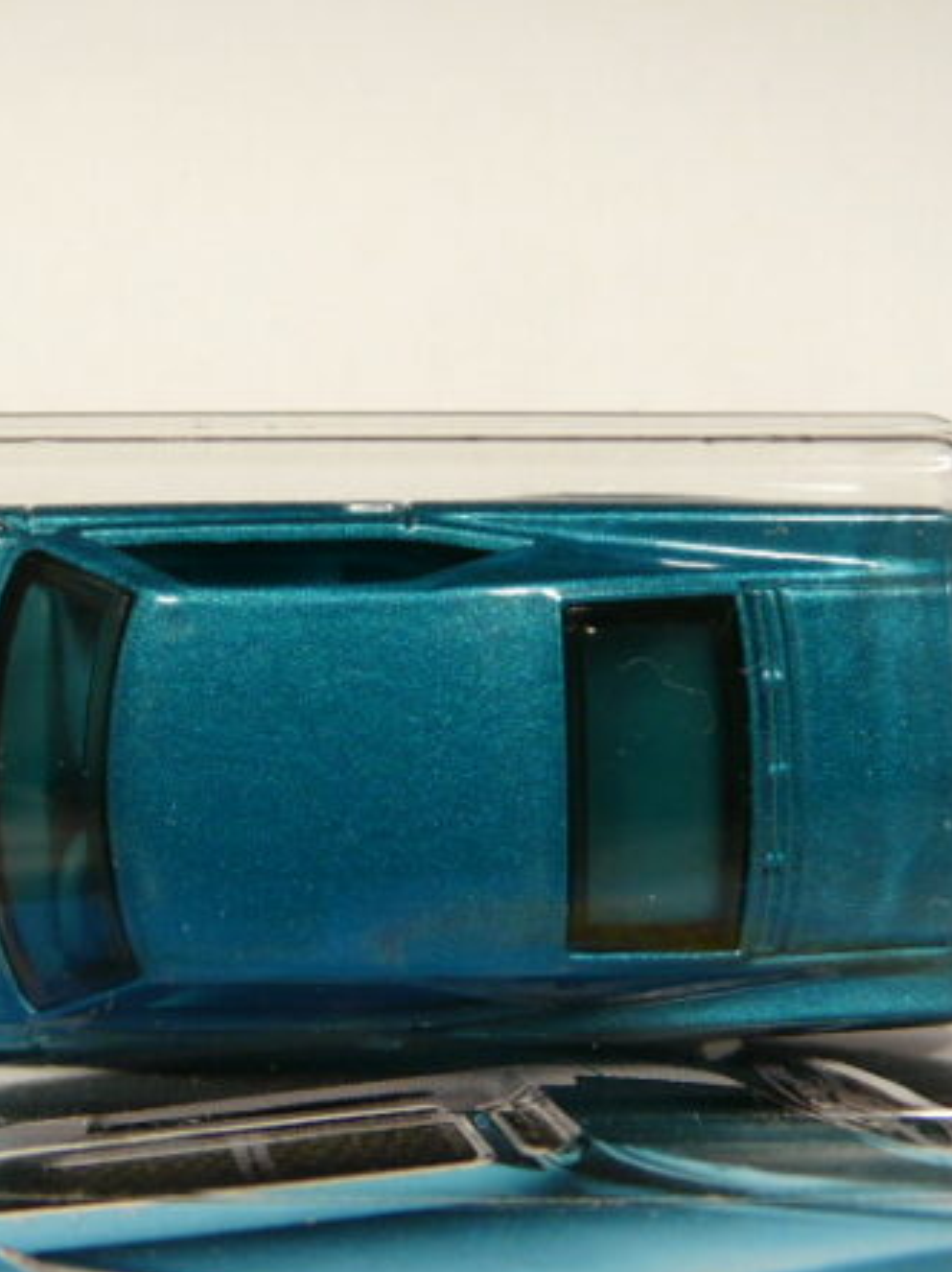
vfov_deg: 36.2
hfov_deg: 27.2
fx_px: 1945
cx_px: 259
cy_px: 645
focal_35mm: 53
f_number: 2.8
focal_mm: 4.6
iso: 100
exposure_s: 1/60
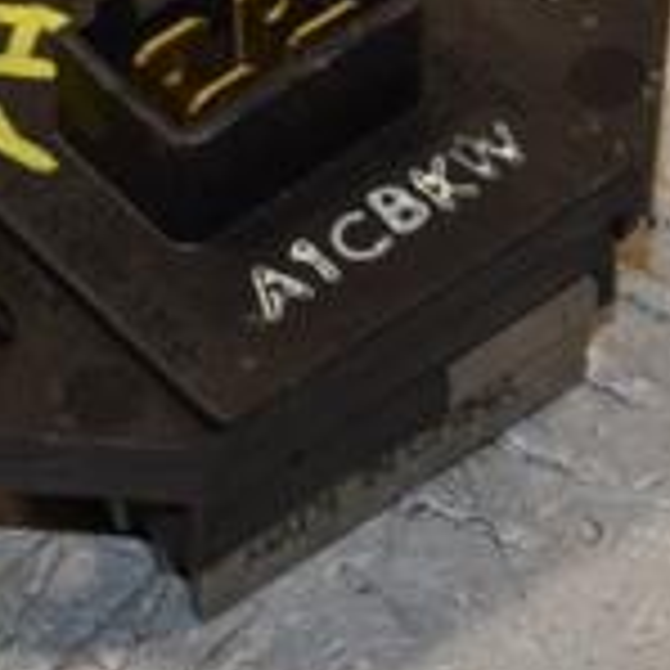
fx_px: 11819
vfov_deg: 3.2
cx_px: 256
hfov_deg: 3.2
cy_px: 162
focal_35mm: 540
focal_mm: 105
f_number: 9
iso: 800
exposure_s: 1/200
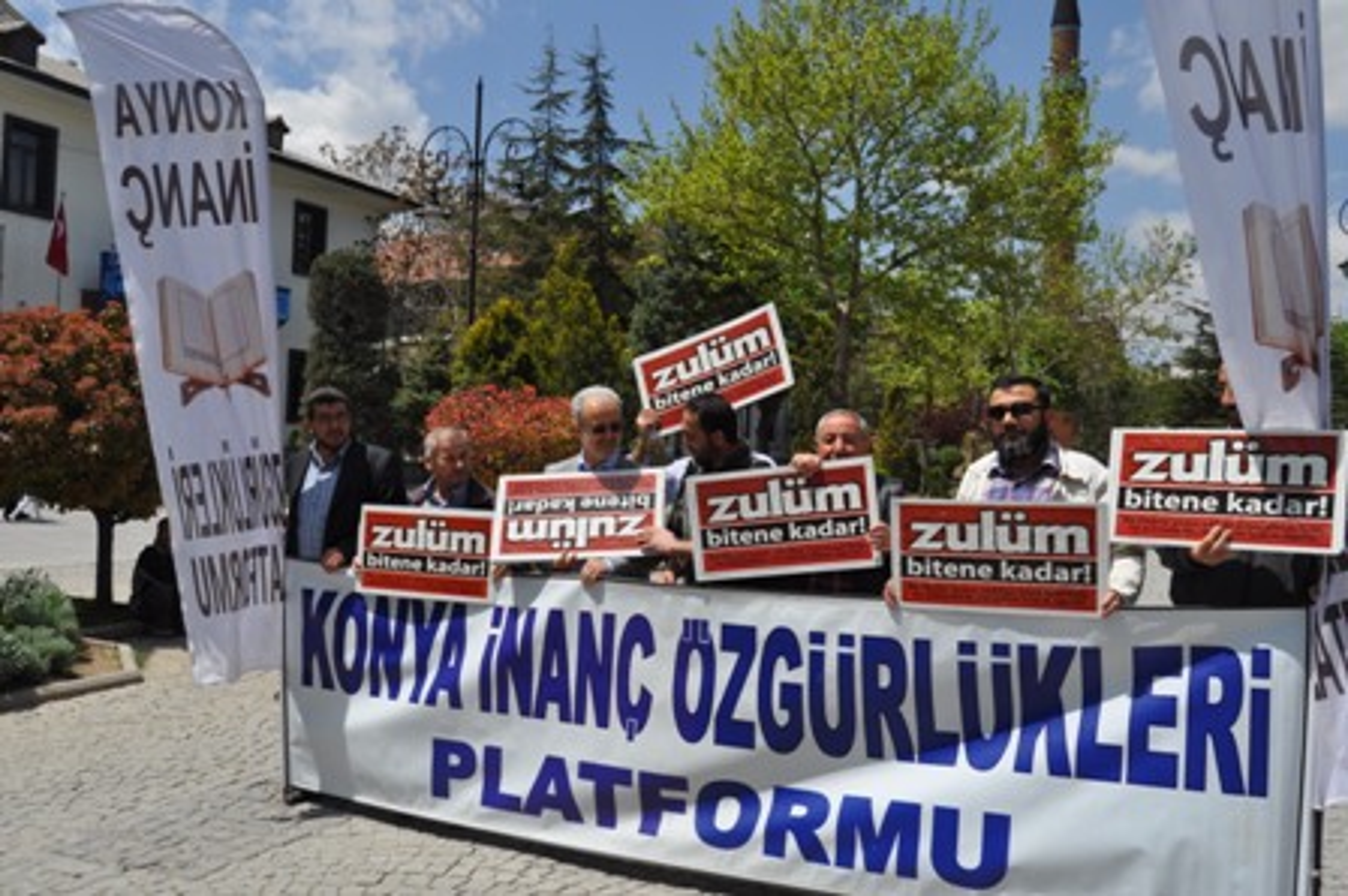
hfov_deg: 57.3
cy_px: 448
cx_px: 674
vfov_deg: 39.9
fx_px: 1235
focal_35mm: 33
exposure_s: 1/500
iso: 200
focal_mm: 22
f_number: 10
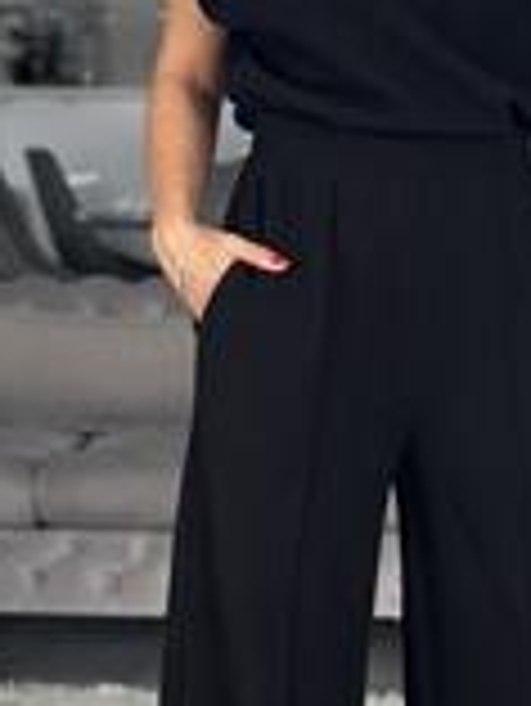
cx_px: 328
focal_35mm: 155
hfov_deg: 9.6
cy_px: 418
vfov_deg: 12.7
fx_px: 3166
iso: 250
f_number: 1.78
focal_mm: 6.86
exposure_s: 1/60
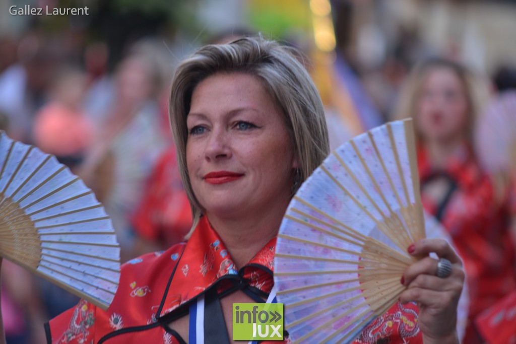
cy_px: 172
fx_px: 3225
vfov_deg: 6.1
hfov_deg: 9.1
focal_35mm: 225
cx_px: 258
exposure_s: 1/200
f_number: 2.8
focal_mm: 150
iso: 100
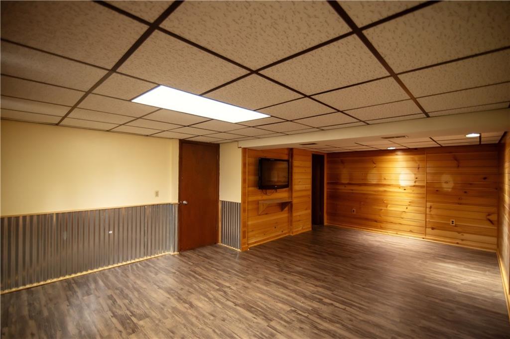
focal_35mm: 16
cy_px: 170
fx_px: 226
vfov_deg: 73.7
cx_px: 255
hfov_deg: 96.8
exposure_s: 1/250
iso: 400
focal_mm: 16
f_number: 2.8
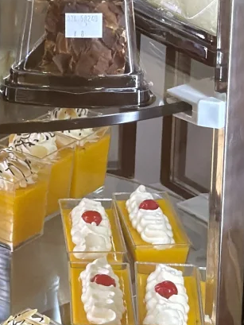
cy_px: -19
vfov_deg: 11.5
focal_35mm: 169
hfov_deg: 8.7
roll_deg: -0.9
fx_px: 1587
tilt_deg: -18.7
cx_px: -35
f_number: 1.78
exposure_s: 1/636
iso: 500
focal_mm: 6.76
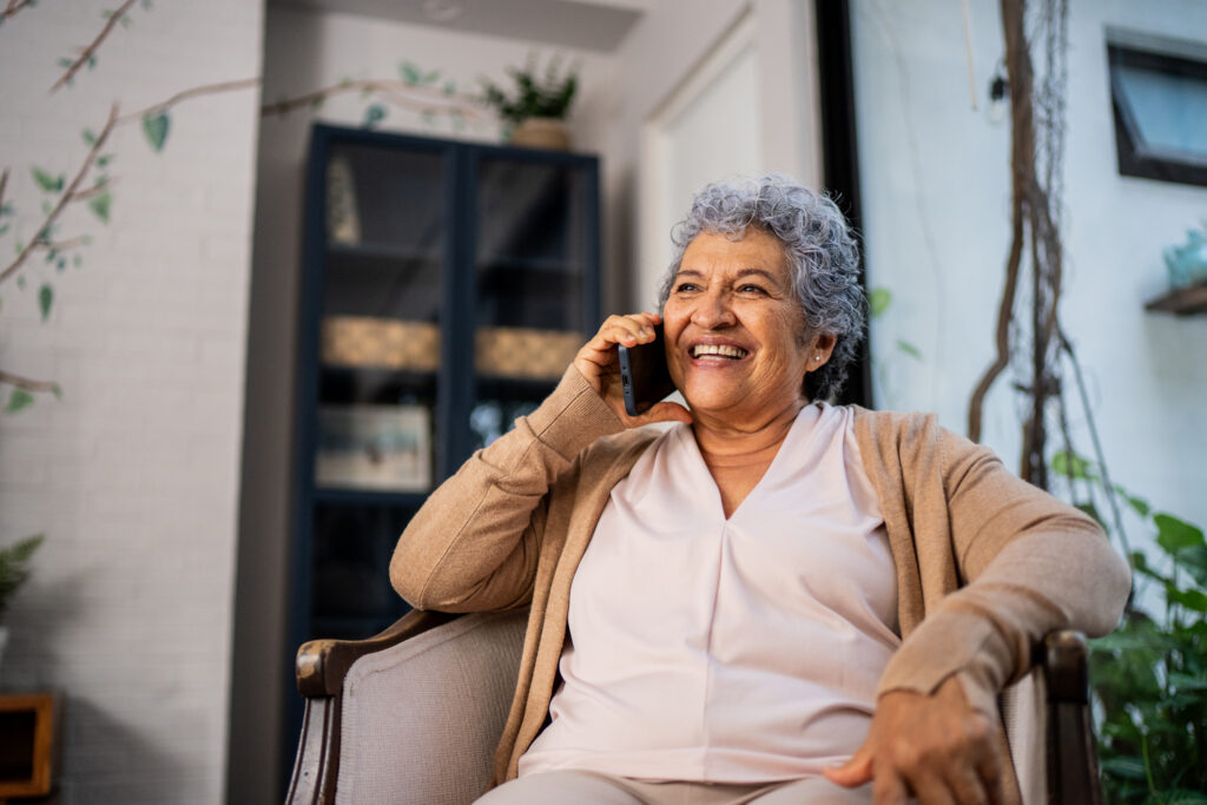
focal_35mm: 35
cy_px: 402
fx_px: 1174
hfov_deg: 54.4
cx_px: 604
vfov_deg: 37.9
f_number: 1.4
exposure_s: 1/200
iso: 1000
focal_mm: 35
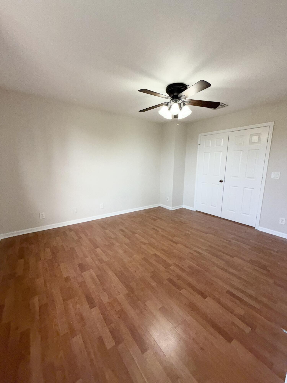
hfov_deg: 85.7
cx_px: 144
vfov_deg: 102.1
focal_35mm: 14
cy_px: 192
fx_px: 155
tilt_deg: -10.2
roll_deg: -0.9
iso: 160
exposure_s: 1/121
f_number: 2.2
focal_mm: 2.22
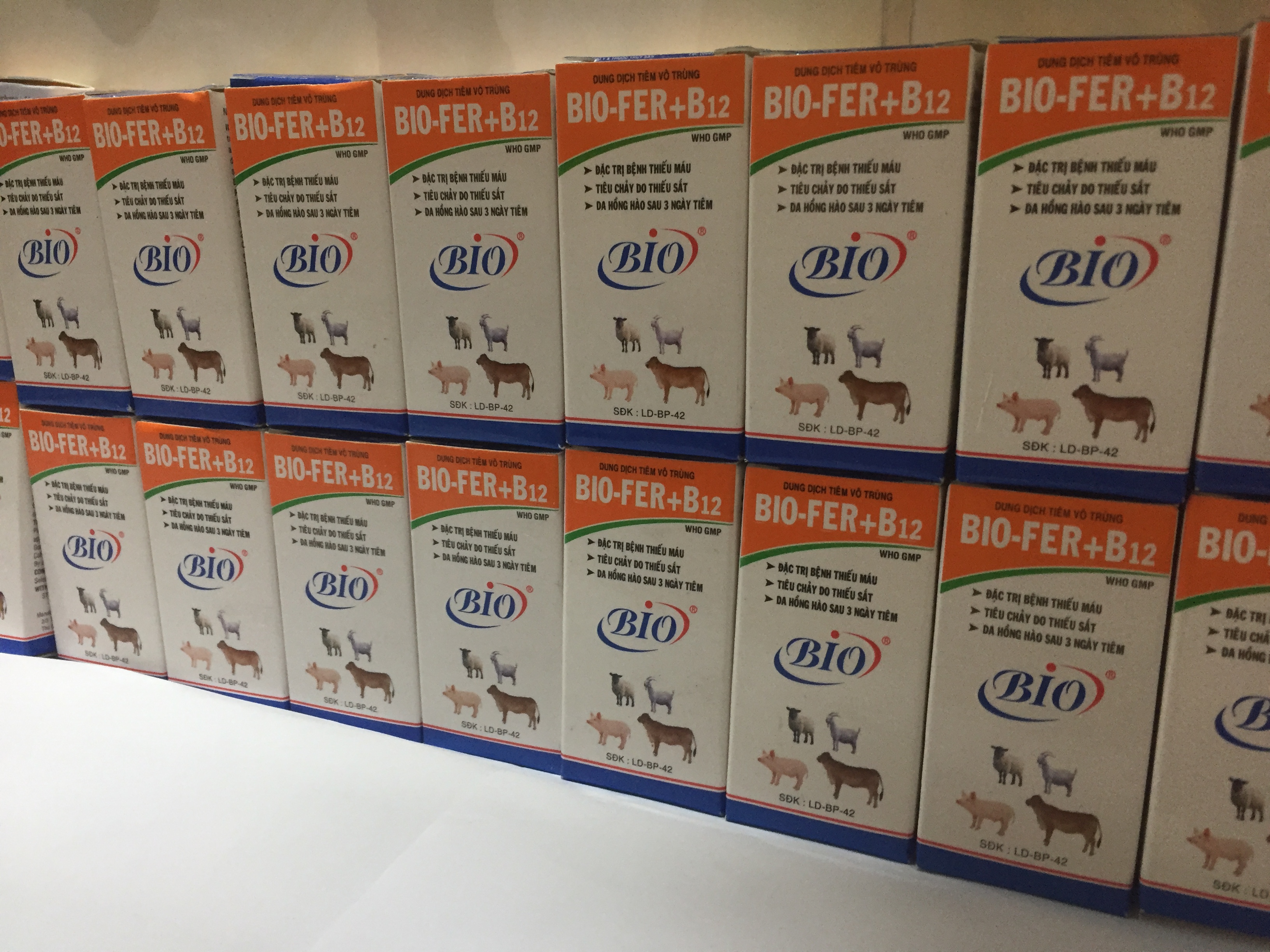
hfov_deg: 61.7
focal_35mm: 29
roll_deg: -0.8
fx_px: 1064
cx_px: 635
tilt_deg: -16.5
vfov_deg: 48.2
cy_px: 476
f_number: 2.2
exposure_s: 1/33
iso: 160
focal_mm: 4.15
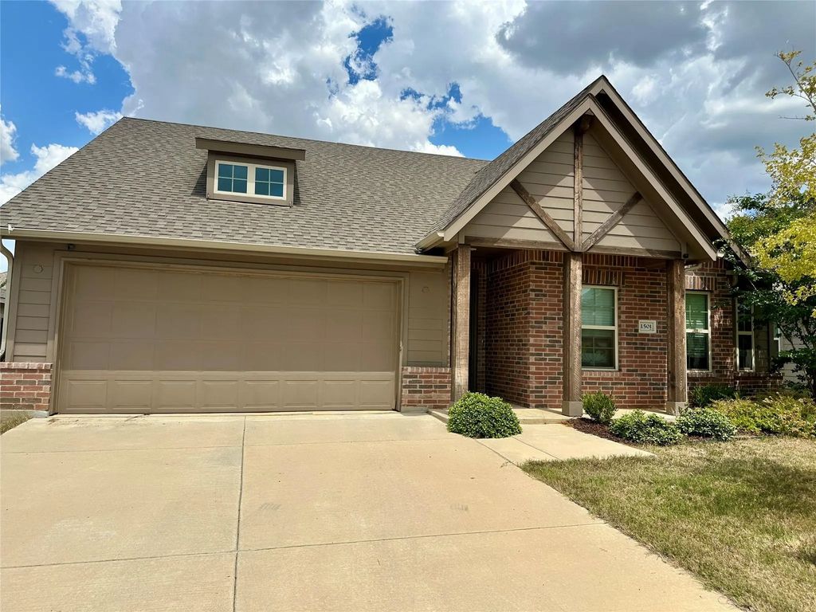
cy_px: 306
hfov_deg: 71.6
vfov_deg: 56.8
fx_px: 566
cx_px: 408
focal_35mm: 24
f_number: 1.78
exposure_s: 1/4762
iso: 80
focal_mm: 6.86
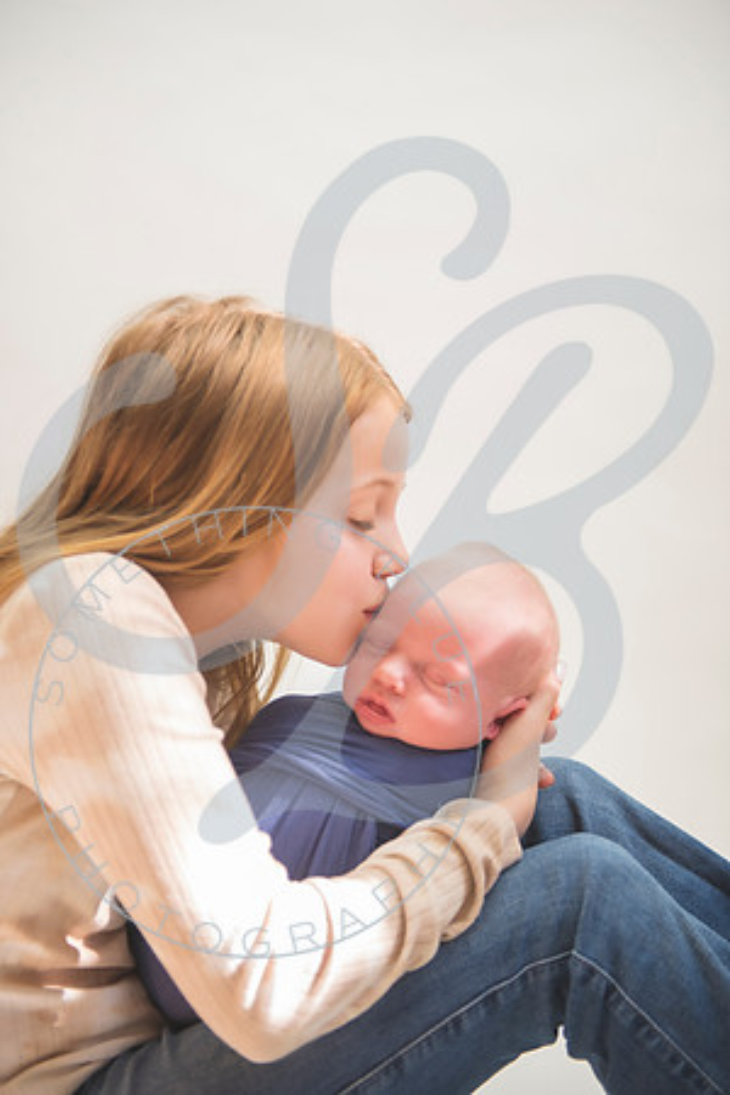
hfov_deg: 24.6
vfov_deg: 36.2
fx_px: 1673
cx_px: 365
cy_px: 548
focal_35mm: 55
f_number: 2.8
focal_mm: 55
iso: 250
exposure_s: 1/125
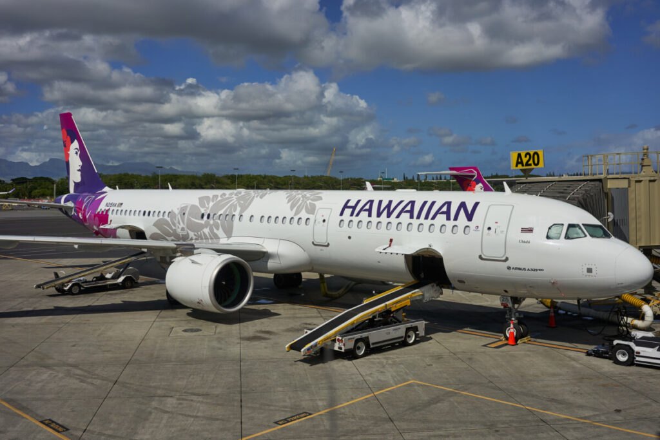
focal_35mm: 35
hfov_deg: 54.4
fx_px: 642
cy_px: 220
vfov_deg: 37.9
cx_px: 330
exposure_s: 1/1250
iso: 100
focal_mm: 35
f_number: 5
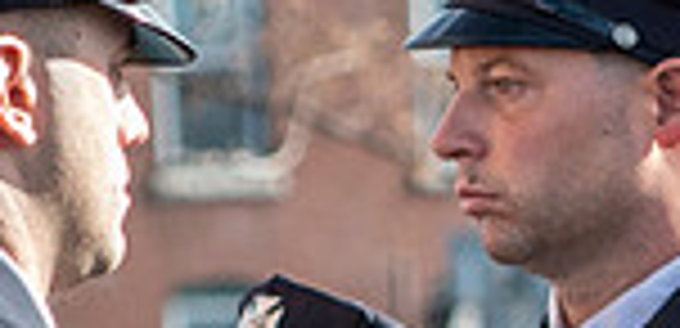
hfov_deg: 2.7
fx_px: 14348
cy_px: 443
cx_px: 727
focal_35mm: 822
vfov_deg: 1.3
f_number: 6.3
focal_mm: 100
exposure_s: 1/2000
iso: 1250
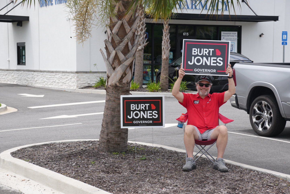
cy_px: 97
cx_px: 150
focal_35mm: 84
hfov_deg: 24.2
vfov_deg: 16.3
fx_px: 677
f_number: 4.5
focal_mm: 50
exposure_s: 1/640
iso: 100
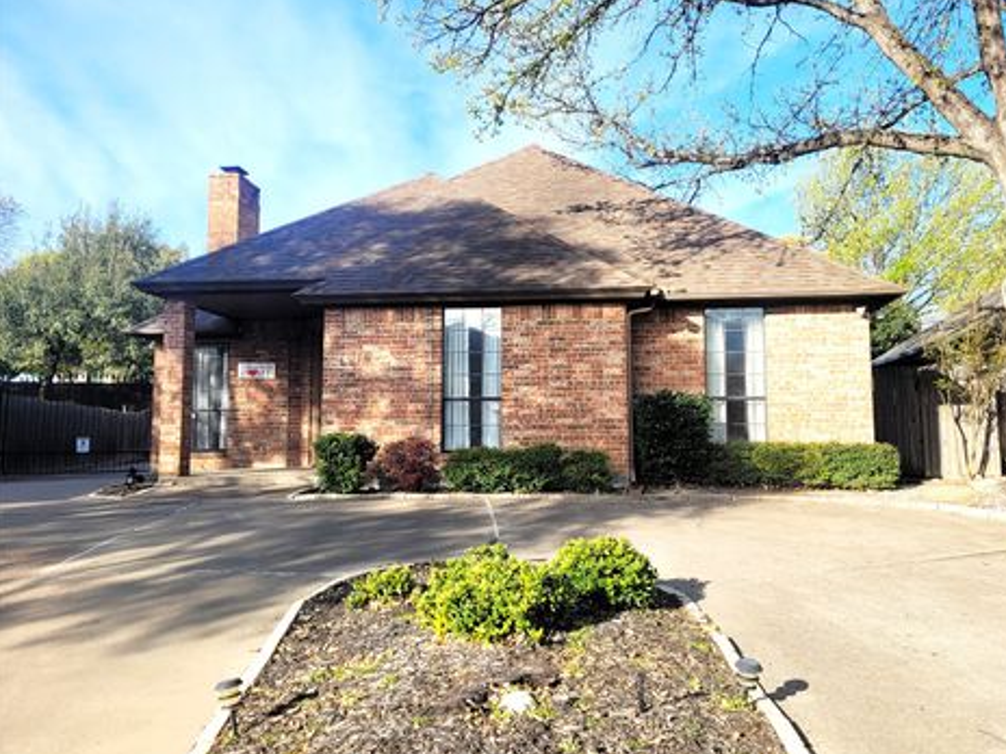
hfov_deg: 63.4
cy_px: 361
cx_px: 538
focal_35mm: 28
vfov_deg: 49.7
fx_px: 814
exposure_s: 1/1321
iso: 40
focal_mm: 5.4
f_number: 1.8
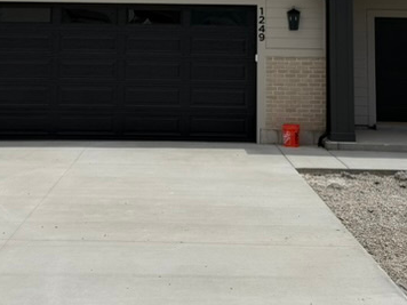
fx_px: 811
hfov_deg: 28.2
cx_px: 190
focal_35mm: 69
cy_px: -42
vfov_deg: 20.2
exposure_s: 1/10309
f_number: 1.78
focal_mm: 6.76
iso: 80
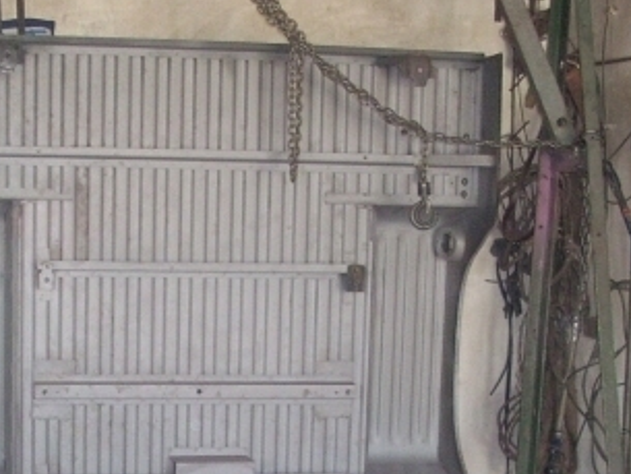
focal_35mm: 91
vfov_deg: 16.0
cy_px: 429
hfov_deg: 21.4
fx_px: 1659
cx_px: 197
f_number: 2.8
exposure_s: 1/30
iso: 259
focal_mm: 6.2
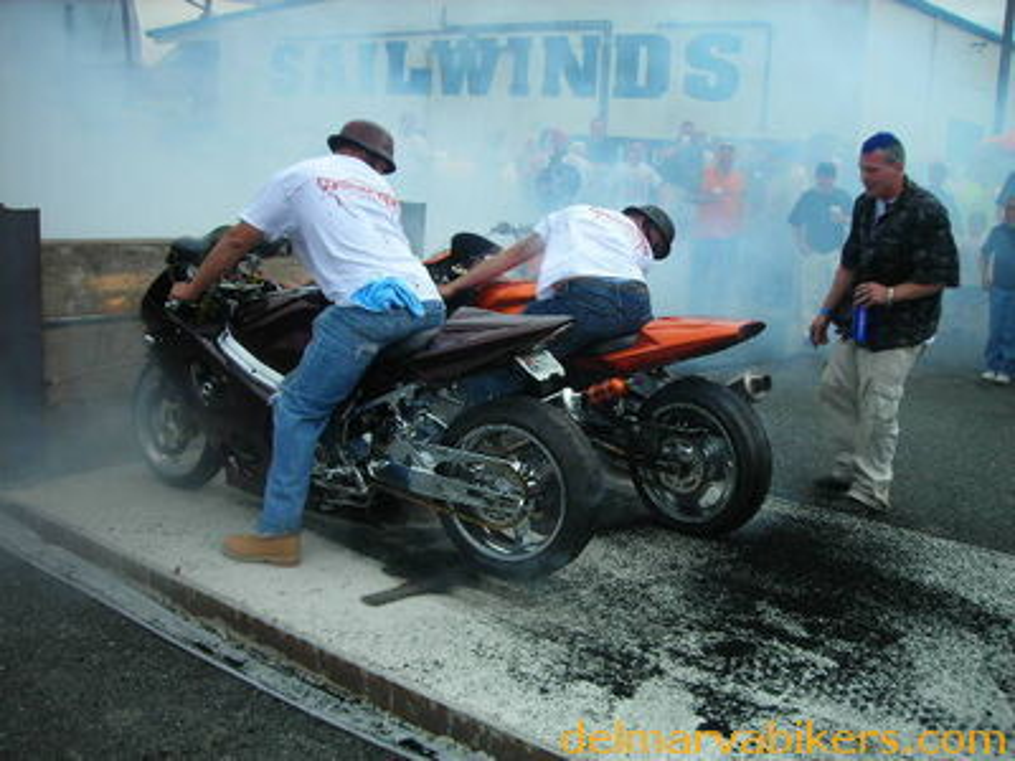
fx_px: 1114
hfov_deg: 49.0
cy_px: 380
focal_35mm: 38
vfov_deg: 37.7
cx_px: 508
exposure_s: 1/107
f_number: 6.4
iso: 50
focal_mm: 6.3
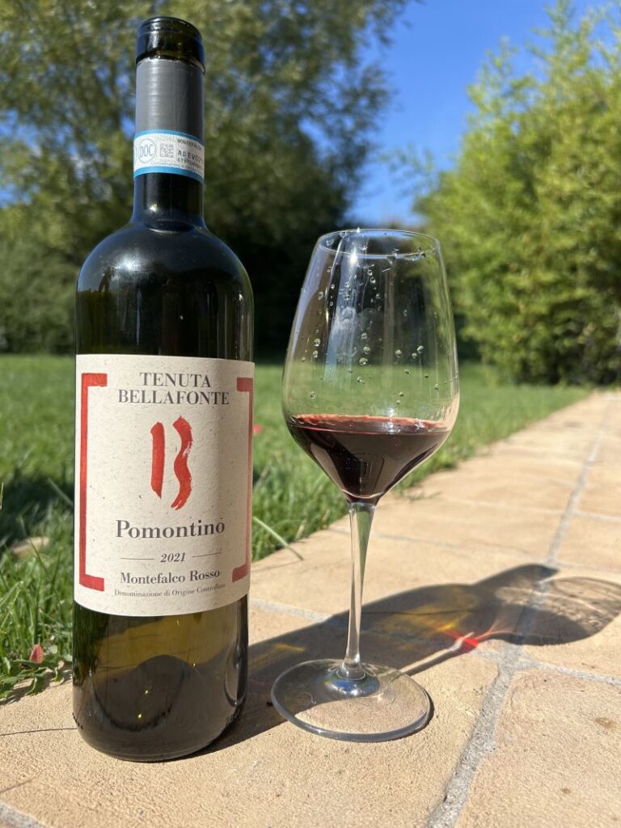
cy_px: 414
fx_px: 622
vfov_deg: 67.3
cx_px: 310
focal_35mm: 26
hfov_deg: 53.1
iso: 50
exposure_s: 1/4444
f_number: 1.5
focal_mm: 5.7
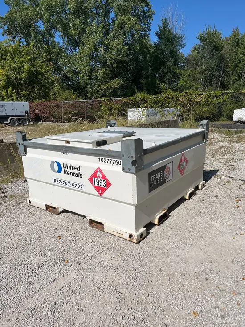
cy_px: 164
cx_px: 122
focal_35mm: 26
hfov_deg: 53.1
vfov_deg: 67.3
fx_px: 245
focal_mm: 5.1
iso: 50
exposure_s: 1/9901
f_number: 1.6
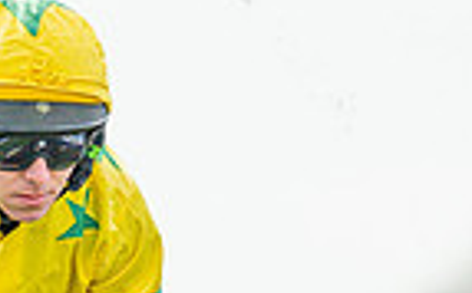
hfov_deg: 1.0
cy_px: 406
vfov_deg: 0.6
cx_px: -386
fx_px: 28395
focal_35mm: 2210
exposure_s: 1/1600
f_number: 4.5
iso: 500
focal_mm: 400
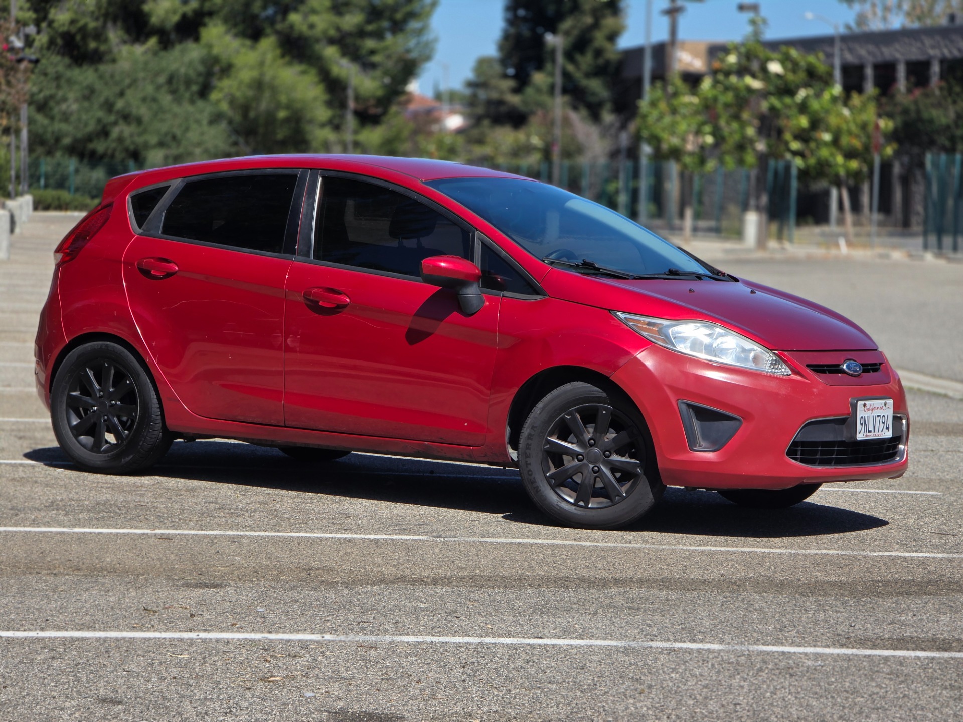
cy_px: 361
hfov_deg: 17.1
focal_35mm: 115
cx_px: 482
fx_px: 3199
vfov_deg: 12.9
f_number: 3.4
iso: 32
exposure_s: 1/730
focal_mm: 18.6
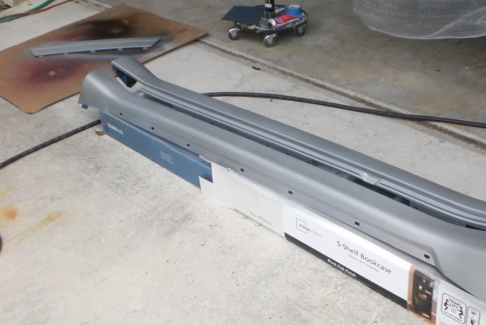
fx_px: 702
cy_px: 160
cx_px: 286
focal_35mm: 52
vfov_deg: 26.0
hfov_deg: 38.1
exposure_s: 1/400
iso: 50
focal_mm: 6.3
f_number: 3.1
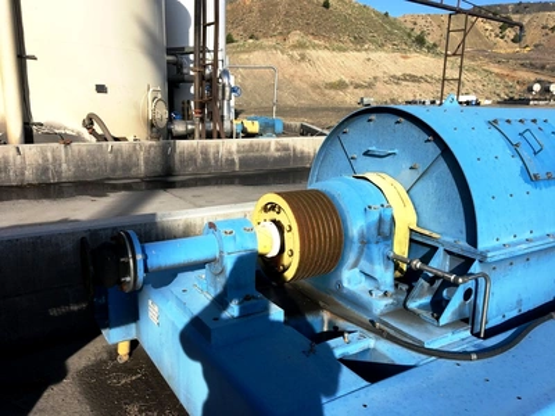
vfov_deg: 48.2
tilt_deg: -11.4
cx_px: 278
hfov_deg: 61.7
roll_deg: -0.5
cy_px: 208
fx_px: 465
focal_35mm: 29
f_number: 2.2
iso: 25
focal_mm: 4.15
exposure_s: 1/1479
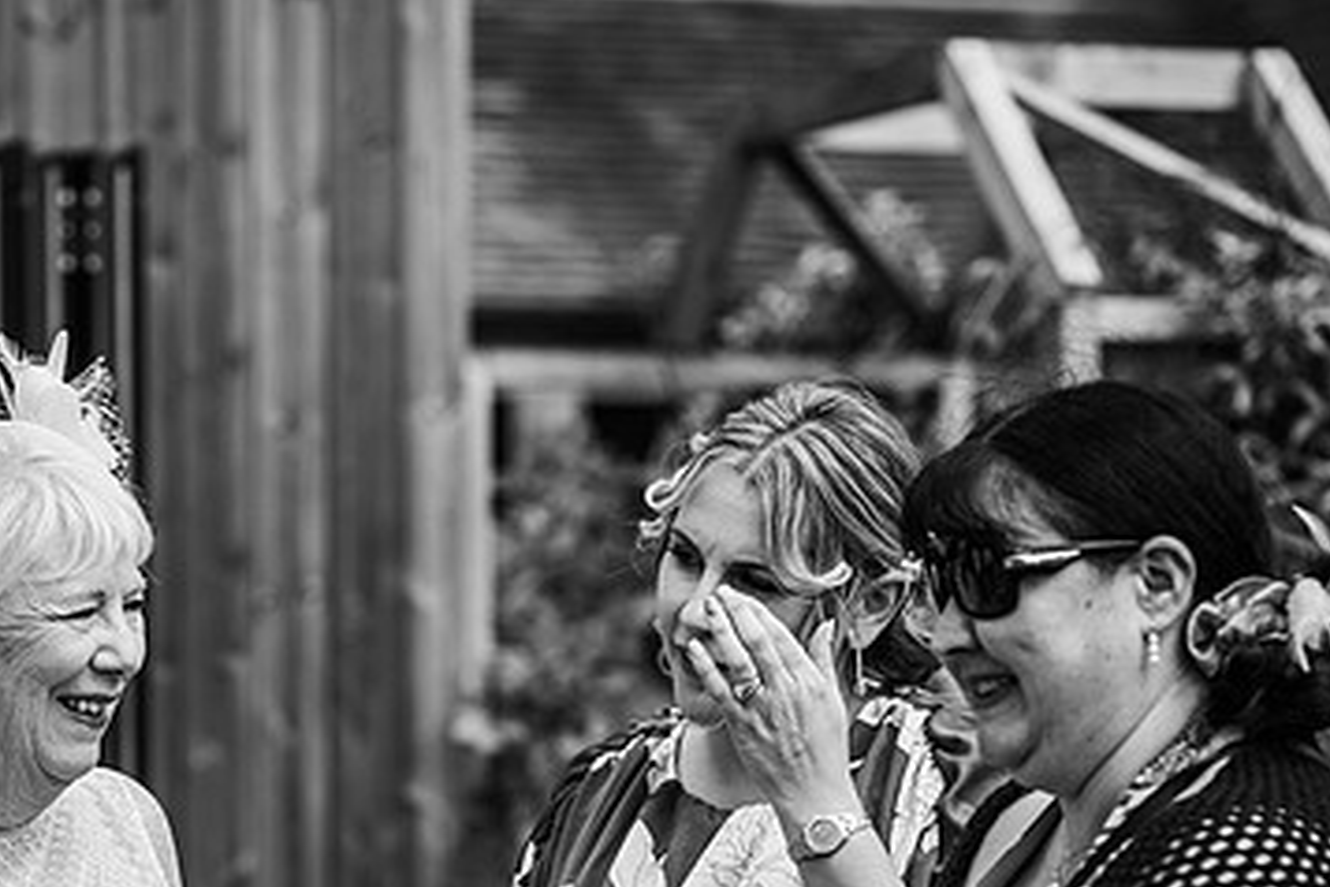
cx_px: 313
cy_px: 712
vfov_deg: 9.9
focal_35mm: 138
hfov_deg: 14.8
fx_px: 5098
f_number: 2.8
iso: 100
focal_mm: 85
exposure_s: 1/800
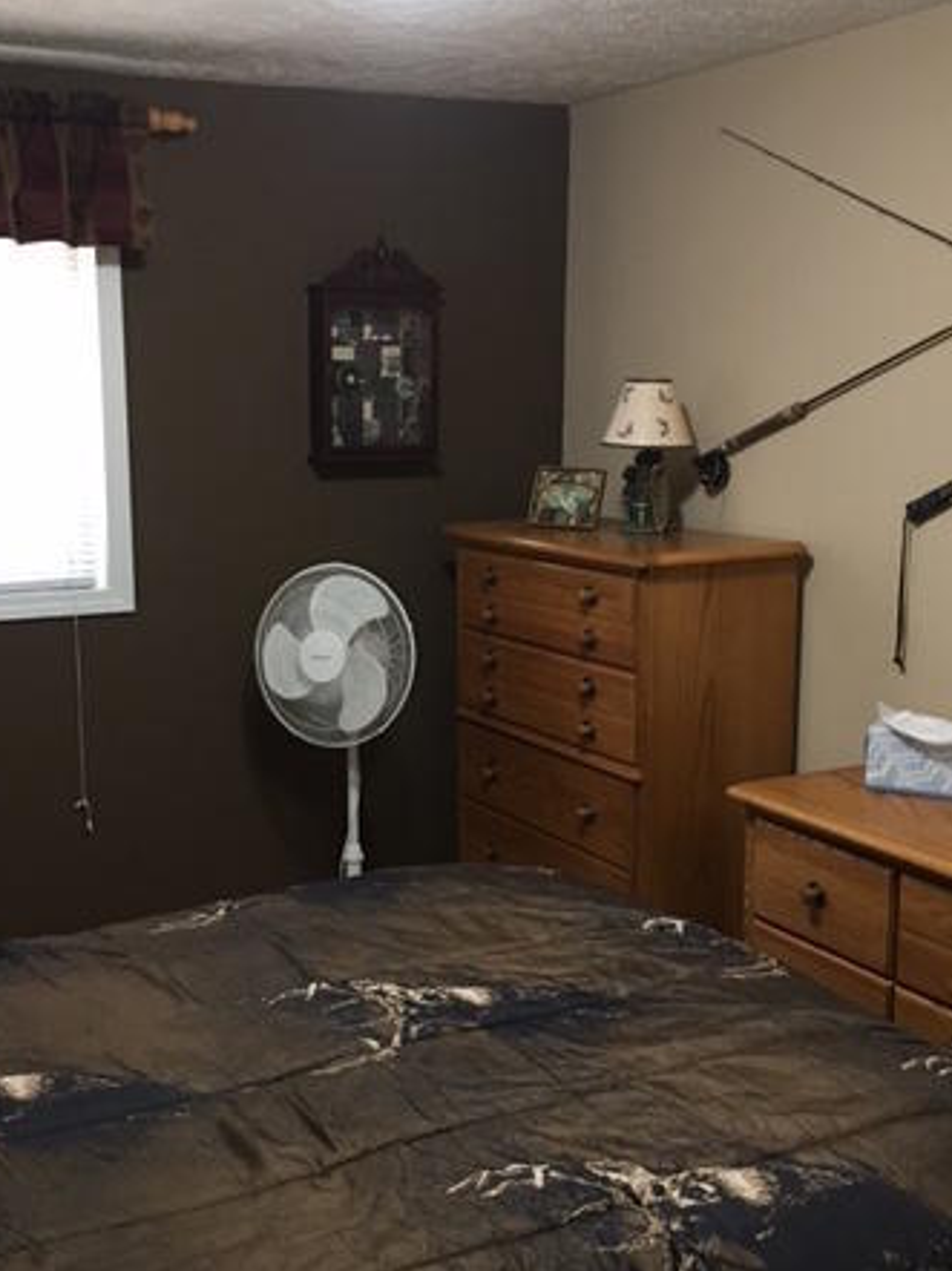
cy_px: 679
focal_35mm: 42
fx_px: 1542
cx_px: 400
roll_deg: +0.2
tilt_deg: -10.9
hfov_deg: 34.2
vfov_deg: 44.8
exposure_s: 1/10
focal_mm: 4.15
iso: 80
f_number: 2.2
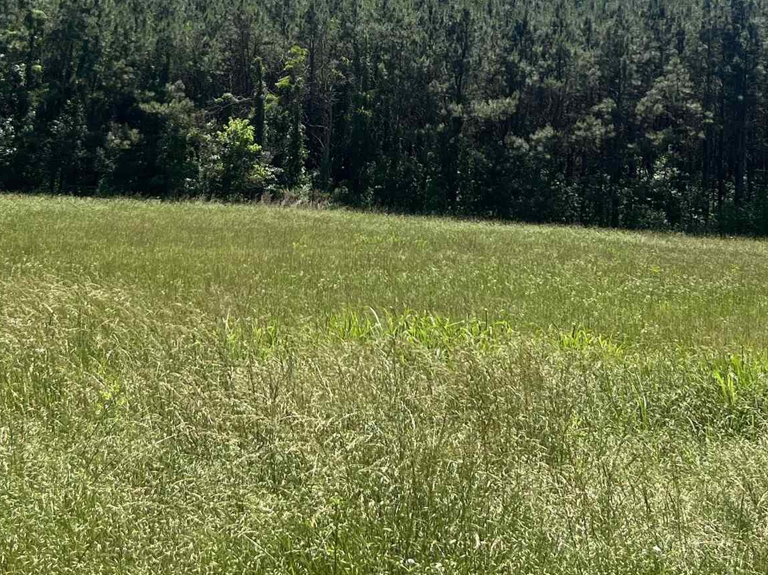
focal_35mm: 69
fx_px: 1531
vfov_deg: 20.7
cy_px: 30
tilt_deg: +3.9
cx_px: 363
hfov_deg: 28.2
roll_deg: -3.4
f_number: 1.5
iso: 50
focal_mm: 5.7
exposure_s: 1/3704
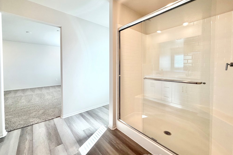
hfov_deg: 100.4
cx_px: 115
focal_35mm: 15
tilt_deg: -1.5
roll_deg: +0.0
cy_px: 70
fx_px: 97
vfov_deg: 77.1
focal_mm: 2.22
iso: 64
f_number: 2.2
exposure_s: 1/120
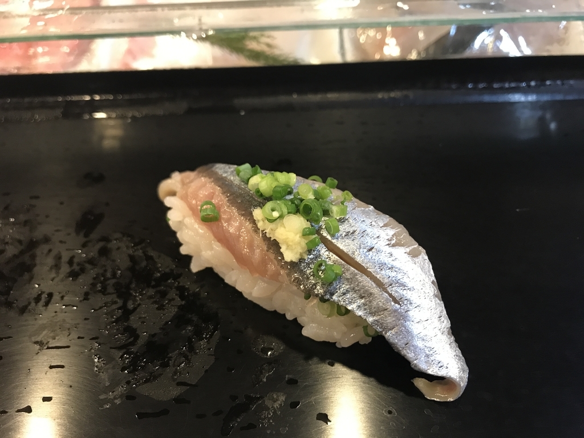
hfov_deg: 63.4
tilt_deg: -49.6
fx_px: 472
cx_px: 292
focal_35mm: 28
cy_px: 219
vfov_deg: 49.7
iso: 100
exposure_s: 1/10
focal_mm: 3.99
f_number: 1.8
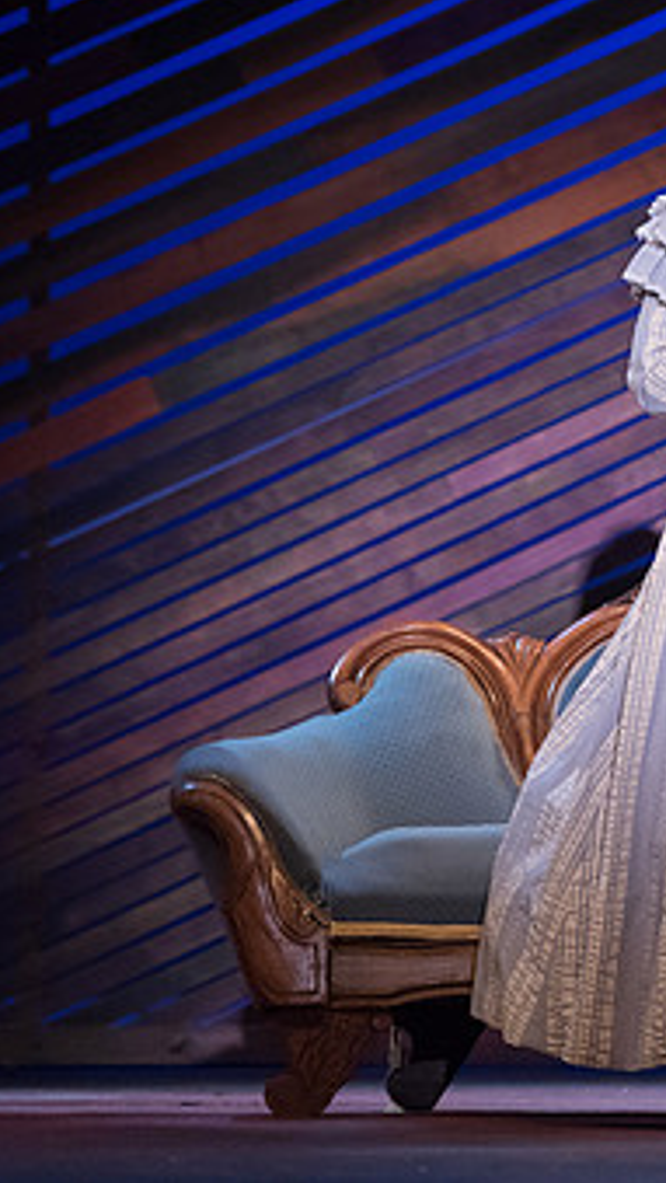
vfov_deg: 8.0
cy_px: 511
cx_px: 969
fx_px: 8435
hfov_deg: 4.5
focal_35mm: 269
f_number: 3.2
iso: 4000
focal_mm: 150
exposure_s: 1/320
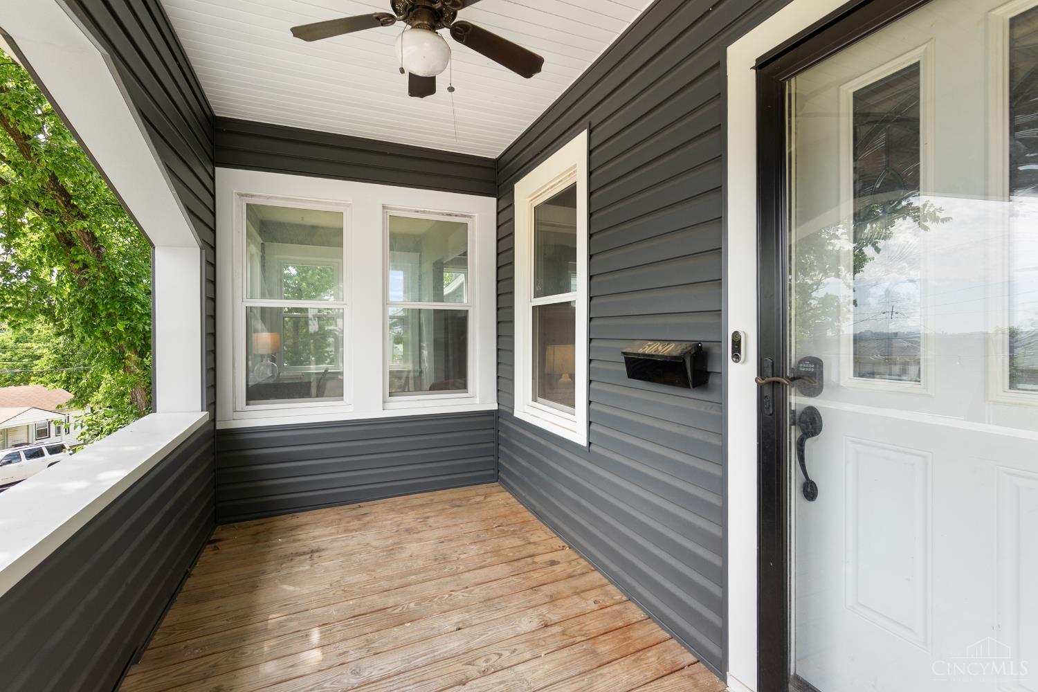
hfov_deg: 100.4
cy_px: 346
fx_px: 432
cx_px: 519
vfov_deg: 77.3
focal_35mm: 15
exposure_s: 1/30
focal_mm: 10
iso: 250
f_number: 7.1
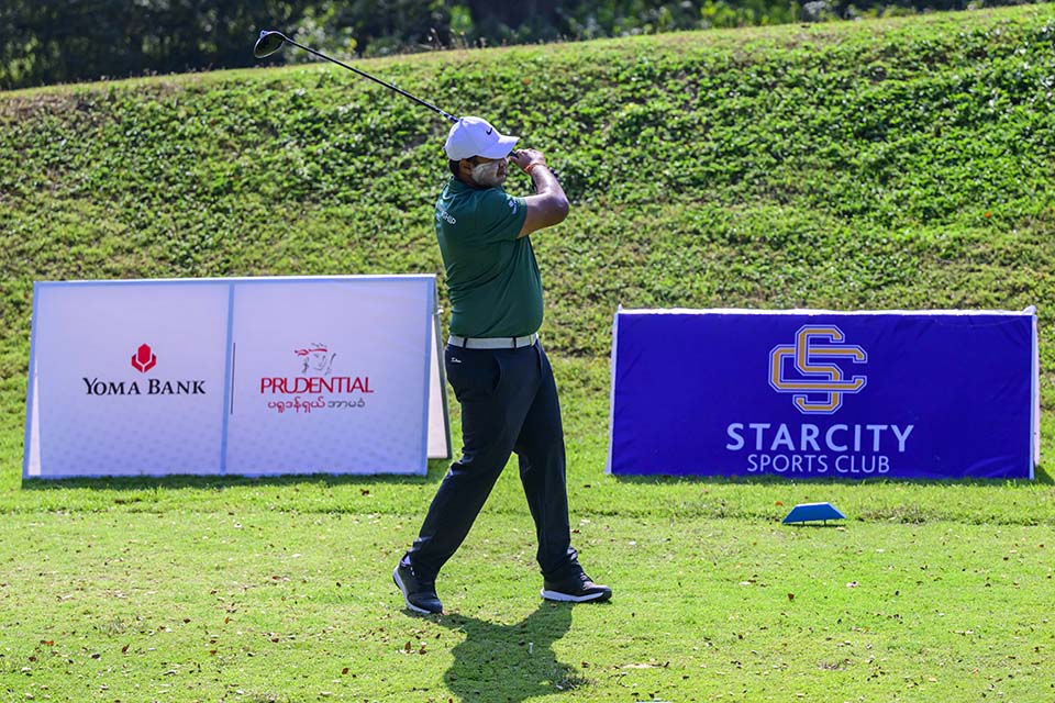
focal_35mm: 93
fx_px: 2725
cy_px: 352
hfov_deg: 21.9
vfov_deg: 14.7
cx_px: 528
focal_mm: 93
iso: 640
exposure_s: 1/10000
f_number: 2.8
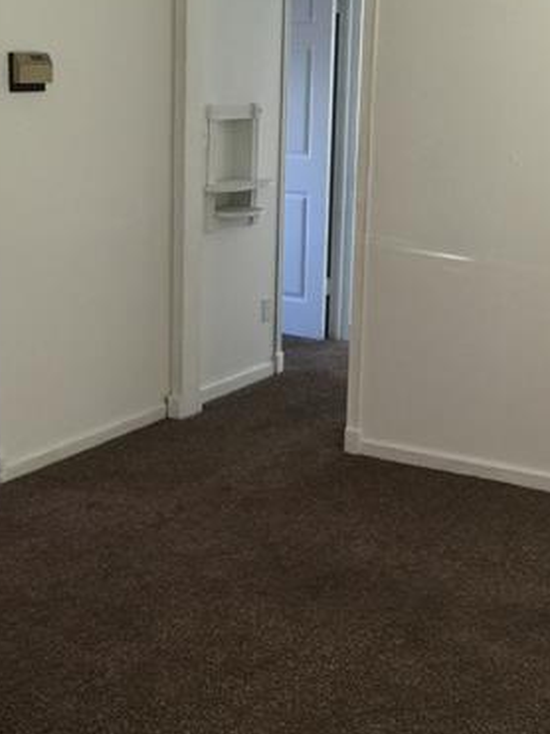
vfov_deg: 32.2
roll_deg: -0.1
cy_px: 356
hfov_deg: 24.4
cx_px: 253
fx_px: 1272
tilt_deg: -12.0
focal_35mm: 60
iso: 50
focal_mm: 4.15
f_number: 2.2
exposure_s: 1/15
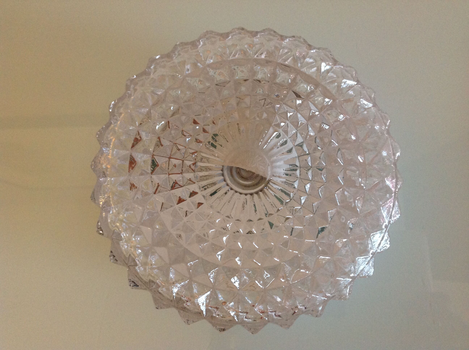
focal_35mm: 35
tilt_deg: -81.9
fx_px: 474
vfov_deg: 40.6
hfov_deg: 52.7
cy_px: 175
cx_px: 234
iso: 200
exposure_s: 1/15
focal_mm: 4.28
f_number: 2.4
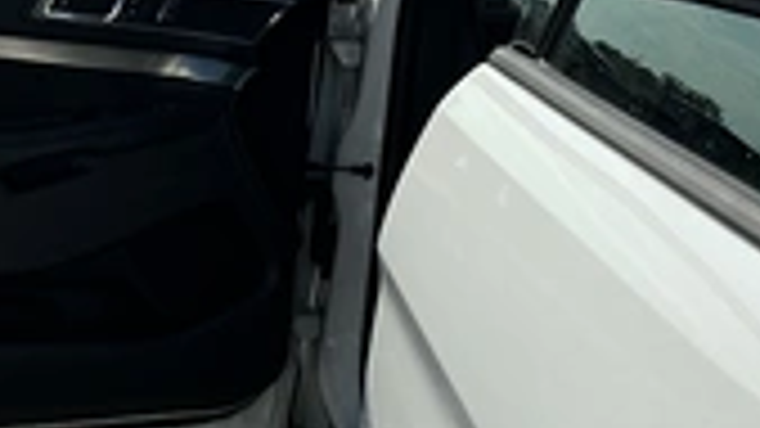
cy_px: 36
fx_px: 1451
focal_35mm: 72
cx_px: 414
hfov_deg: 29.3
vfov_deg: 16.5
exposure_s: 1/3322
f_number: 1.8
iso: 25
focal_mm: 3
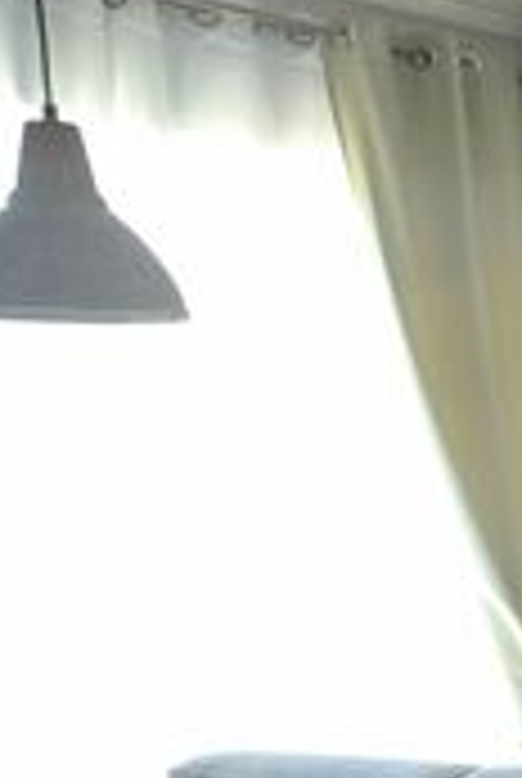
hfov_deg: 12.1
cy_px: 729
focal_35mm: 90
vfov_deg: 22.0
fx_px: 1950
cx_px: 1264
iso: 80
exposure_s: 1/33
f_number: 1.8
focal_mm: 4.65
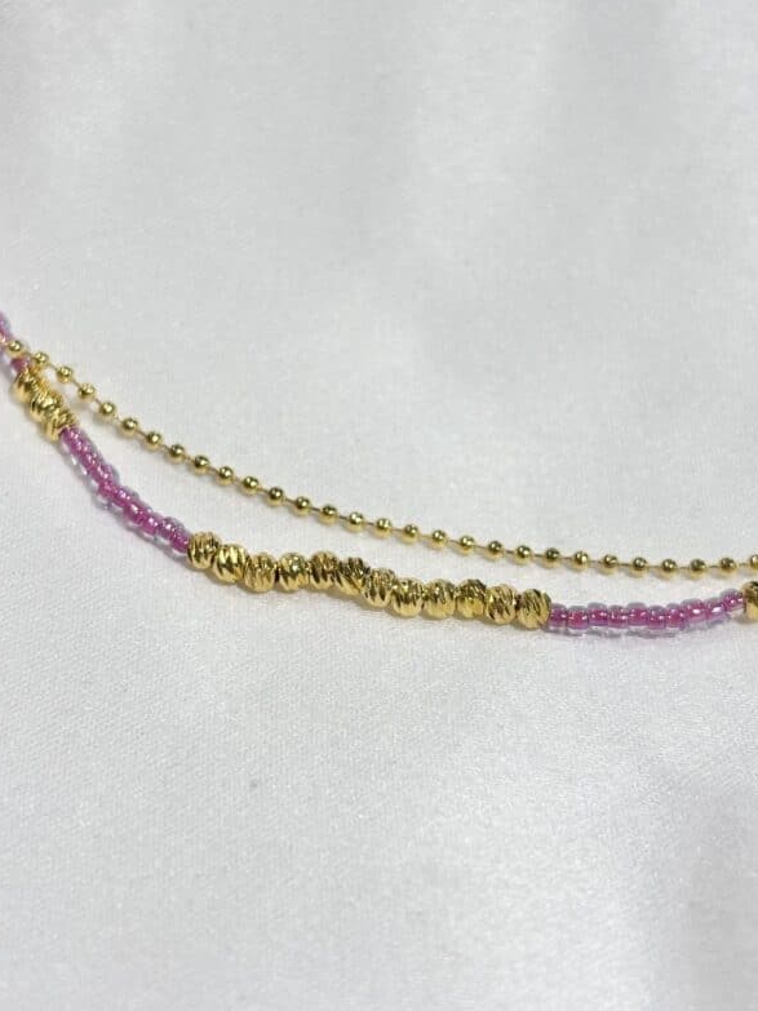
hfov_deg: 21.6
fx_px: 1986
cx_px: 402
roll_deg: +2.7
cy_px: 465
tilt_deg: -28.2
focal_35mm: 68
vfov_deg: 28.6
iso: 32
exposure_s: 1/380
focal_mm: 5.96
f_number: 1.6
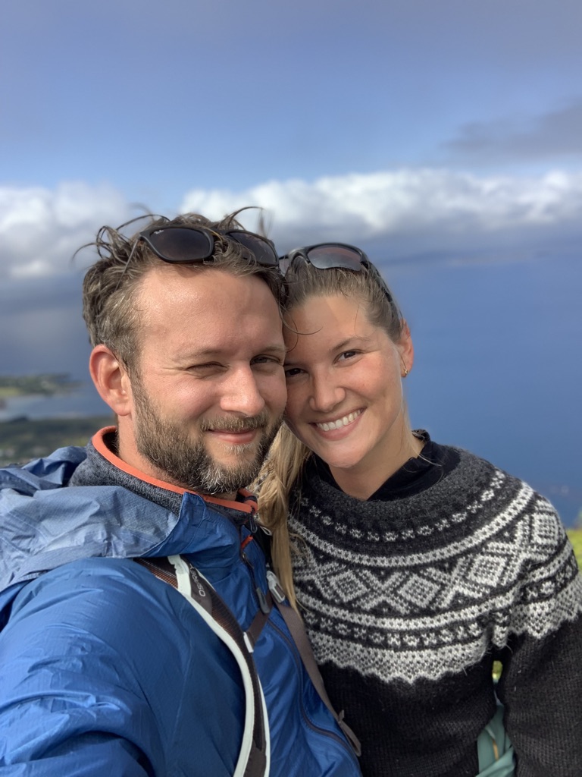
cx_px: 291
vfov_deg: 56.8
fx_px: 717
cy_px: 388
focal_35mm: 32
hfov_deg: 44.2
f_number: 2.2
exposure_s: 1/949
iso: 16
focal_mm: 2.87
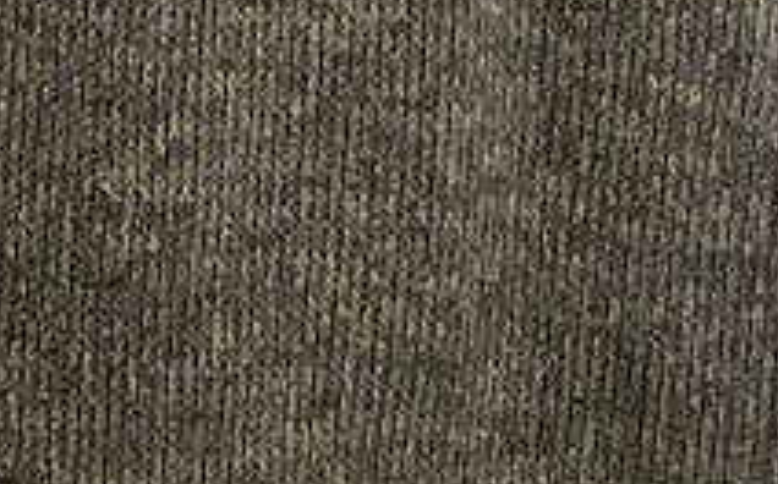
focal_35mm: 130
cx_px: 59
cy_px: -40
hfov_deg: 15.9
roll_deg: -2.0
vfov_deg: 10.0
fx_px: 2753
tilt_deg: -13.2
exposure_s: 1/50
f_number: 1.8
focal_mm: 4.25
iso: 500
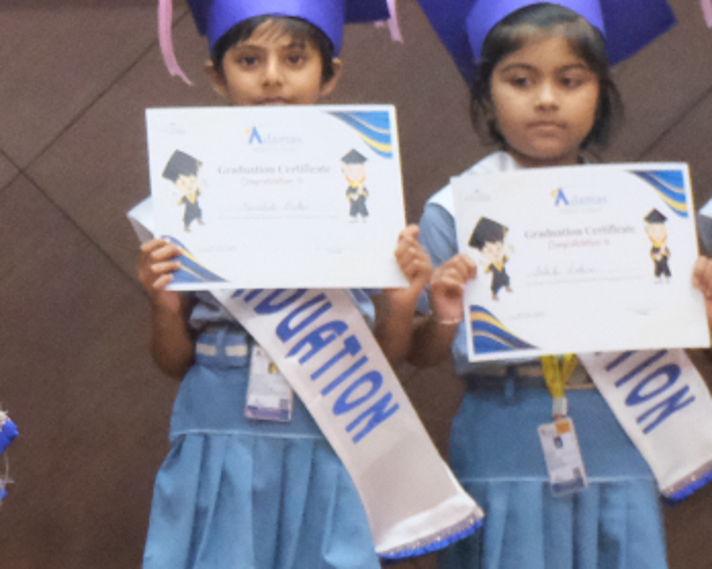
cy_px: 151
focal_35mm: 199
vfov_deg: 7.8
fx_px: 4191
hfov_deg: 9.2
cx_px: -671
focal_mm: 27.1
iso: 10000
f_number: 4.4
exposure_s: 1/100
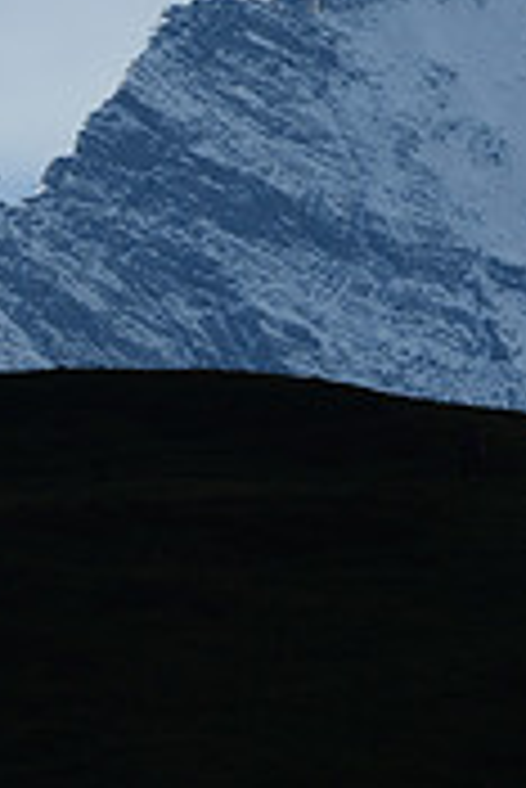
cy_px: 203
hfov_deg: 2.1
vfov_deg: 3.1
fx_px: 14479
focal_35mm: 662
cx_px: 454
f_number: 20
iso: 250
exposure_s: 1/250
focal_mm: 200
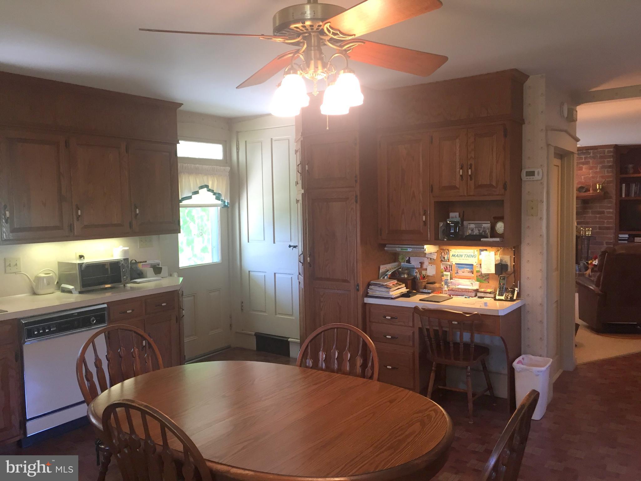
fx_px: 537
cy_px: 240
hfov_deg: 61.7
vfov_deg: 48.2
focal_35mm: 29
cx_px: 320
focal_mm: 4.15
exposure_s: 1/30
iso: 64
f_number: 2.2
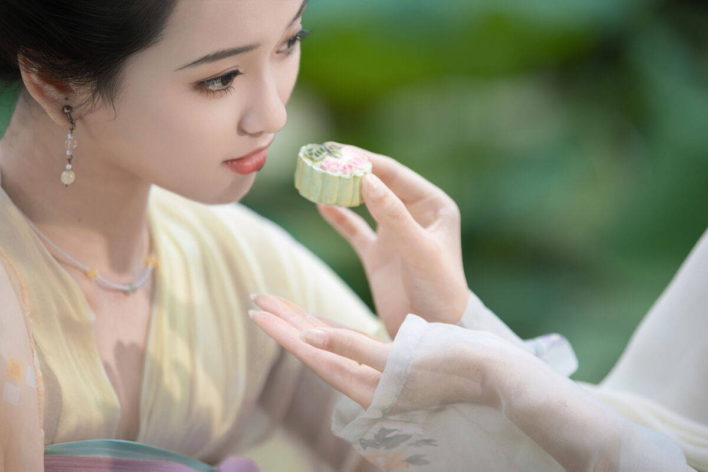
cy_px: 236
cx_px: 354
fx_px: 3933
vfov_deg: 6.9
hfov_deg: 10.3
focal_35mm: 200
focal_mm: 200
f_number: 2.8
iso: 100
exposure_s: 1/320
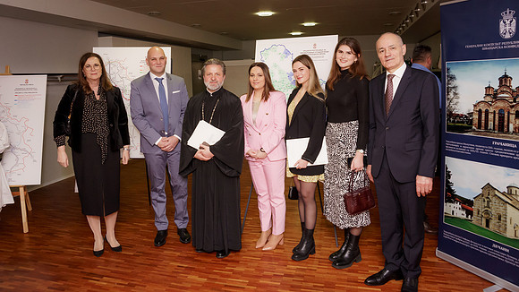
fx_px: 361
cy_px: 111
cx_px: 256
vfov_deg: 43.7
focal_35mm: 26
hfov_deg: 71.4
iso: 2500
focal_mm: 24
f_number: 4
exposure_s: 1/200
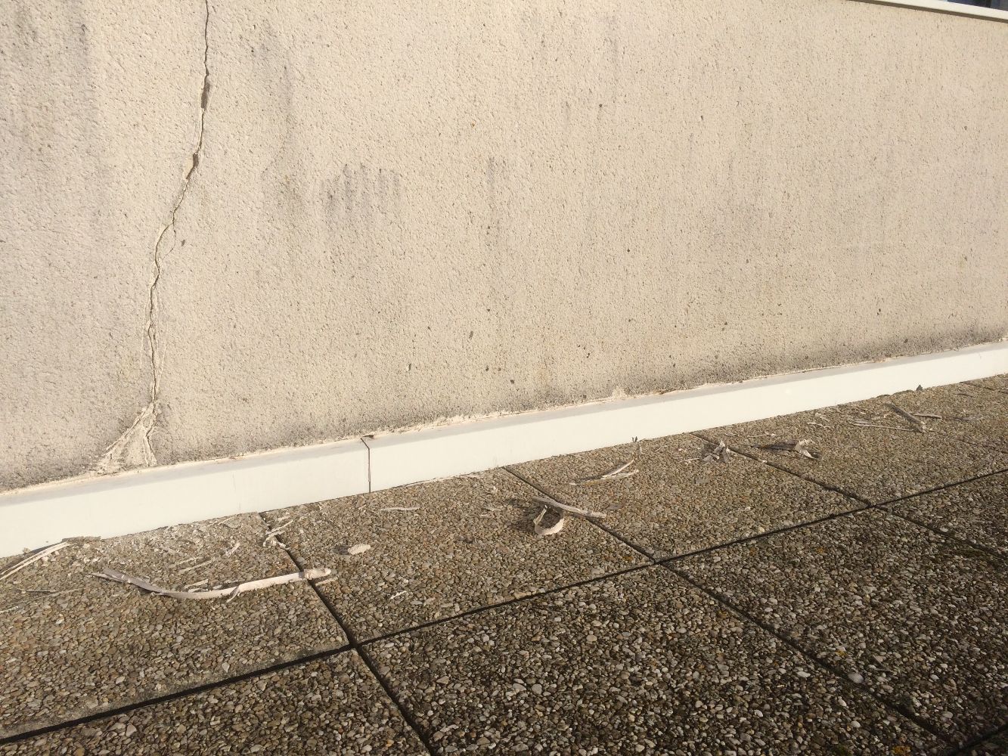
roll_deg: -0.9
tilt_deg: -15.1
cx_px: 504
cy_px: 378
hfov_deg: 61.7
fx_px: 845
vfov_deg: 48.2
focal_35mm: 29
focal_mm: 4.15
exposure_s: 1/5128
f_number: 2.2
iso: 32
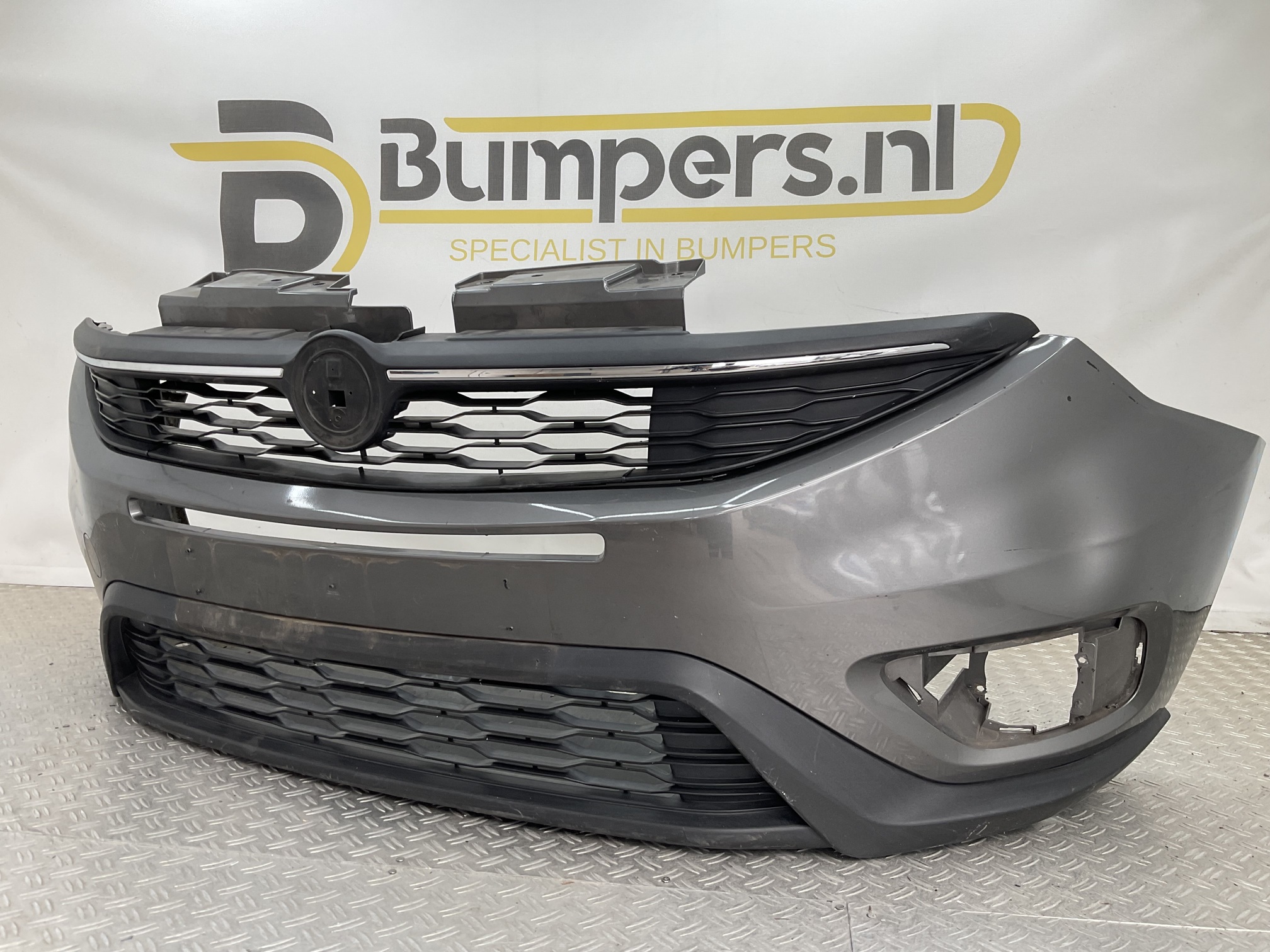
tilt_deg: -6.0
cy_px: 476
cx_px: 635
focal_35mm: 29
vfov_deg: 48.2
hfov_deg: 61.7
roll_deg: -1.8
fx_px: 1064
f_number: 1.8
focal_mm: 3
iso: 20
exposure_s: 1/100
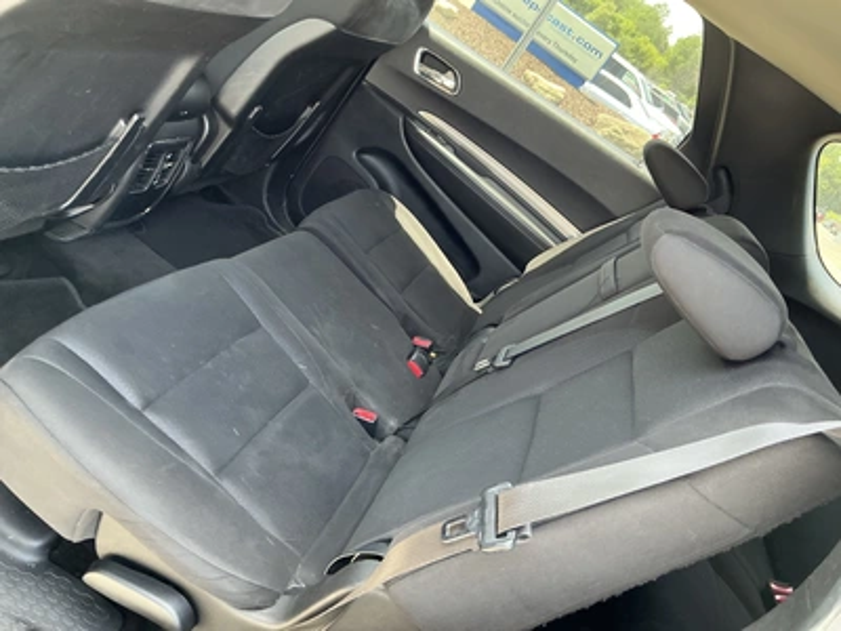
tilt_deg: -23.2
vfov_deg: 49.7
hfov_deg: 63.4
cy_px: 316
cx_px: 420
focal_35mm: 28
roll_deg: -38.4
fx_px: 680
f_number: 1.8
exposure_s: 1/60
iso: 80
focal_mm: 3
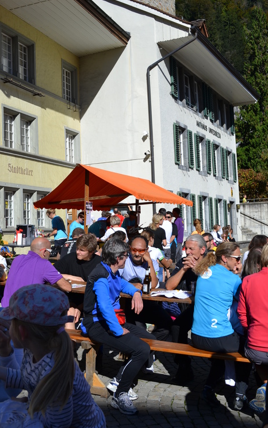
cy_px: 214
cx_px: 141
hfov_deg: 34.4
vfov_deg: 52.7
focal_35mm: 37
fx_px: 432
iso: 100
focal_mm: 24
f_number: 8
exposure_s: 1/250
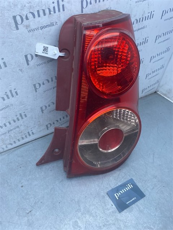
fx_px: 173
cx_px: 86
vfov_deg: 67.3
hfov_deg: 53.1
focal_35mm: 26
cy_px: 115
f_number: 1.8
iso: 32
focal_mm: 4.25
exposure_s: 1/527
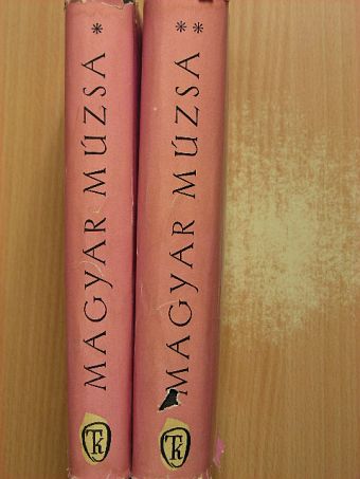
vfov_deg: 30.7
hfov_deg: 23.3
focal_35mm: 63
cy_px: 240
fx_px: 873
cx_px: 180
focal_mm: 10.5
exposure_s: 1/30
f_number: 3.5
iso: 82
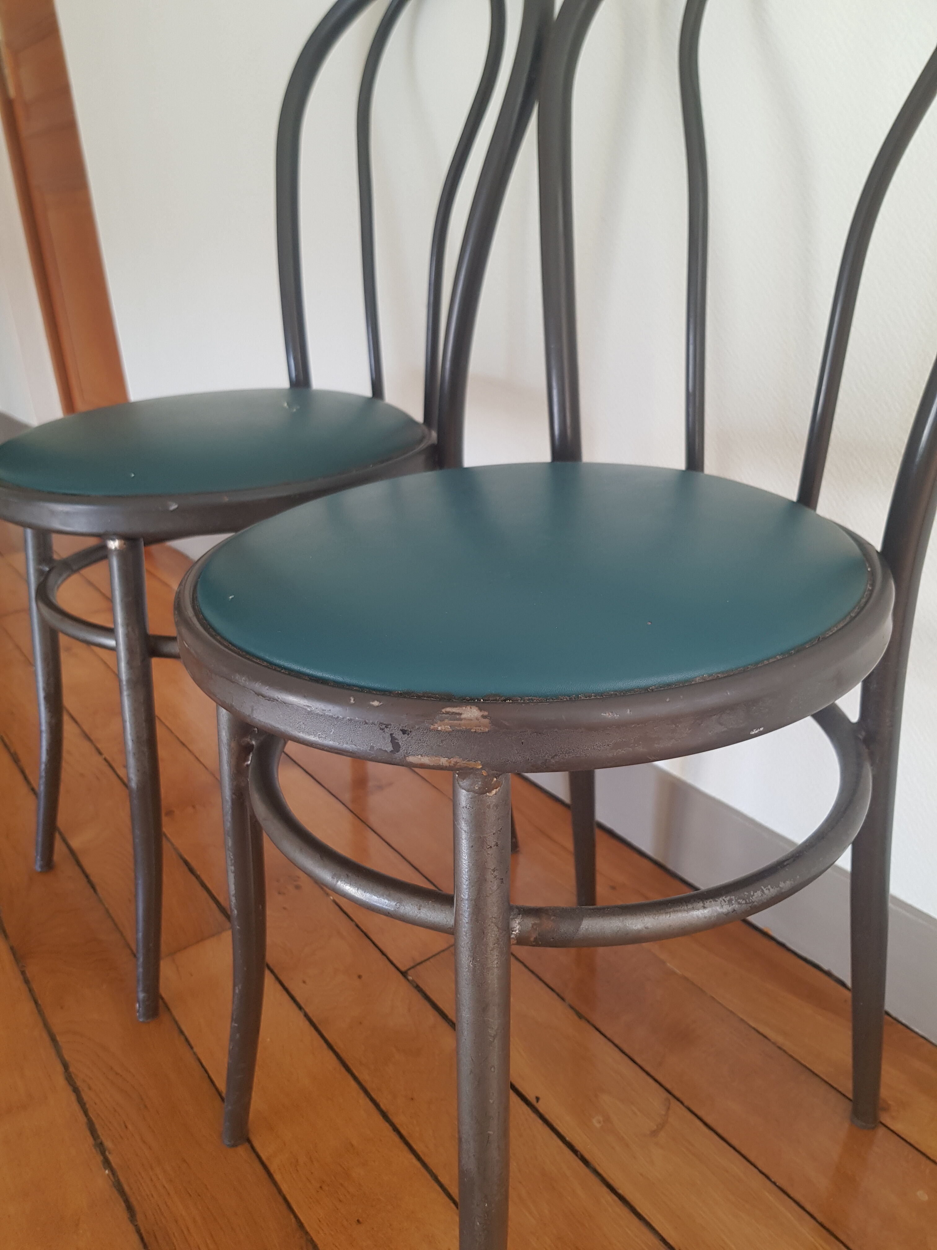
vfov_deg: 67.3
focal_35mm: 26
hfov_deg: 53.1
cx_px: 468
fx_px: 938
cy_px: 625
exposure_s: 1/50
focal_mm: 4.2
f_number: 1.7
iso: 80
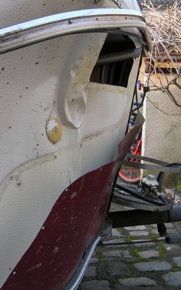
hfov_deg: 23.5
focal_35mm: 54
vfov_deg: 37.5
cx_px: 29
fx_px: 426
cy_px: 145
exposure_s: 1/41.4
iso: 50
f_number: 3.5
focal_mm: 6.8
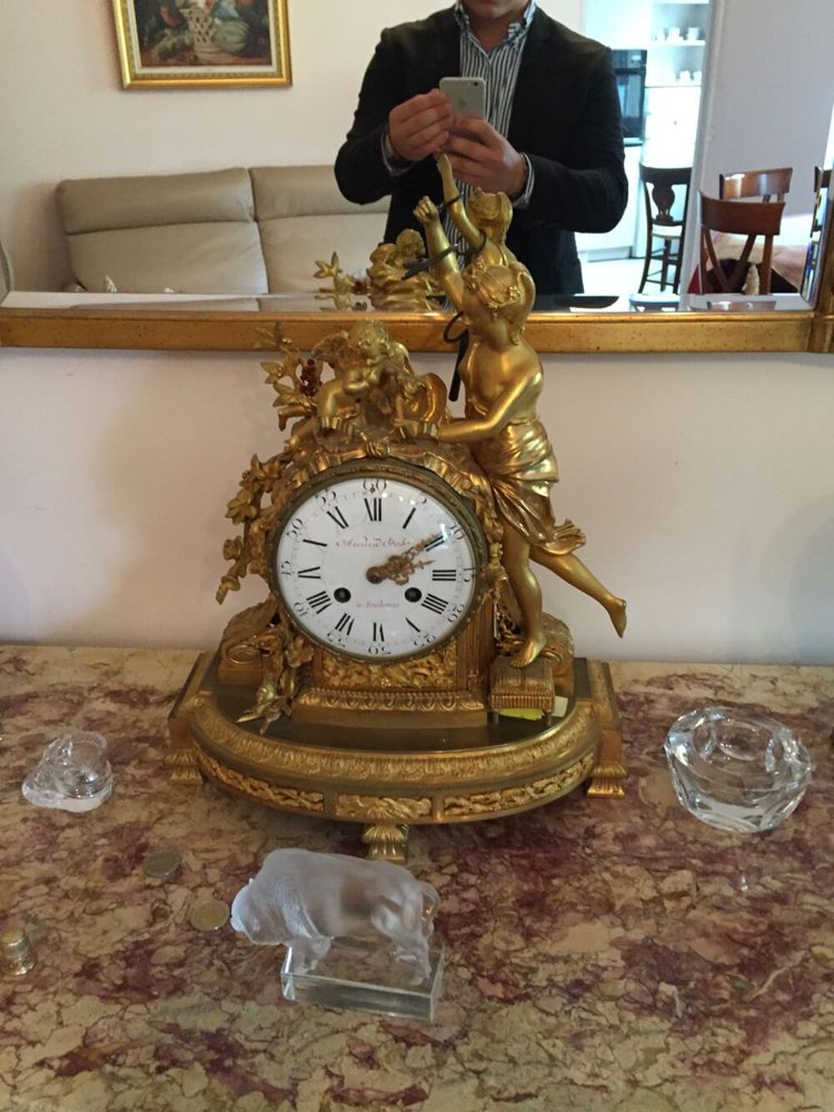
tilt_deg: -24.2
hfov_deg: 48.2
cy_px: 556
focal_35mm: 29
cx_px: 417
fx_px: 931
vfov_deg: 61.7
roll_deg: +1.4
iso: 250
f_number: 2.2
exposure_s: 1/20
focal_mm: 4.15
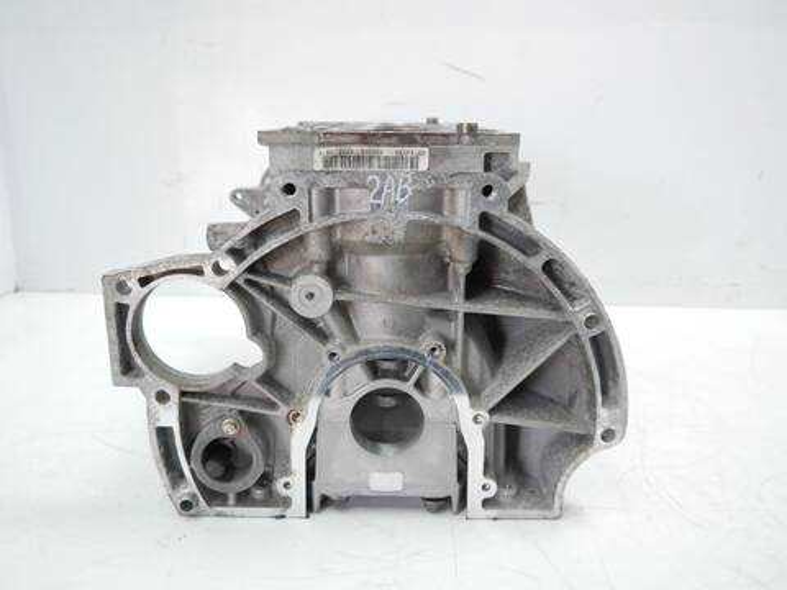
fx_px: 682
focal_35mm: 30
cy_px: 295
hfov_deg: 60.0
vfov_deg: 46.8
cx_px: 394
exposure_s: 1/60
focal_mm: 15
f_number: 3.5
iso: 800
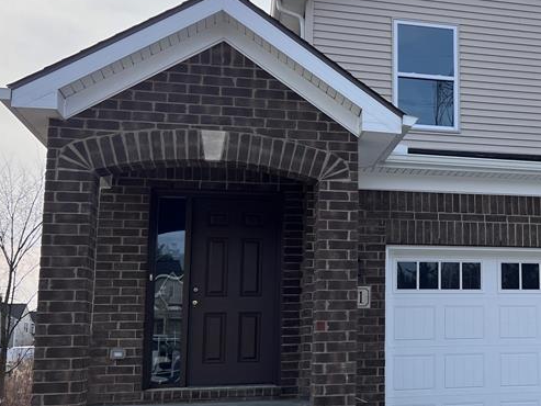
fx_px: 844
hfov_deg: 33.3
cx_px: 509
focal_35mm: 54
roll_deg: +0.2
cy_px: 212
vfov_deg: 27.0
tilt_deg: +7.6
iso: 50
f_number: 1.5
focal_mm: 5.7
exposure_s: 1/4444
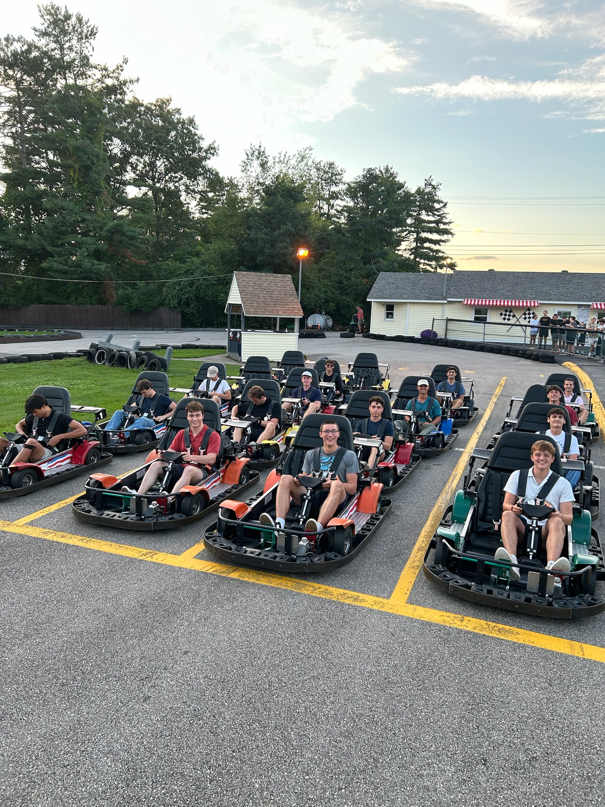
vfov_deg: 67.3
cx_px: 302
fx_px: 606
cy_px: 404
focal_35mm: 26
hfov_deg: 53.1
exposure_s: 1/184
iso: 50
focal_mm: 5.7
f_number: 1.5
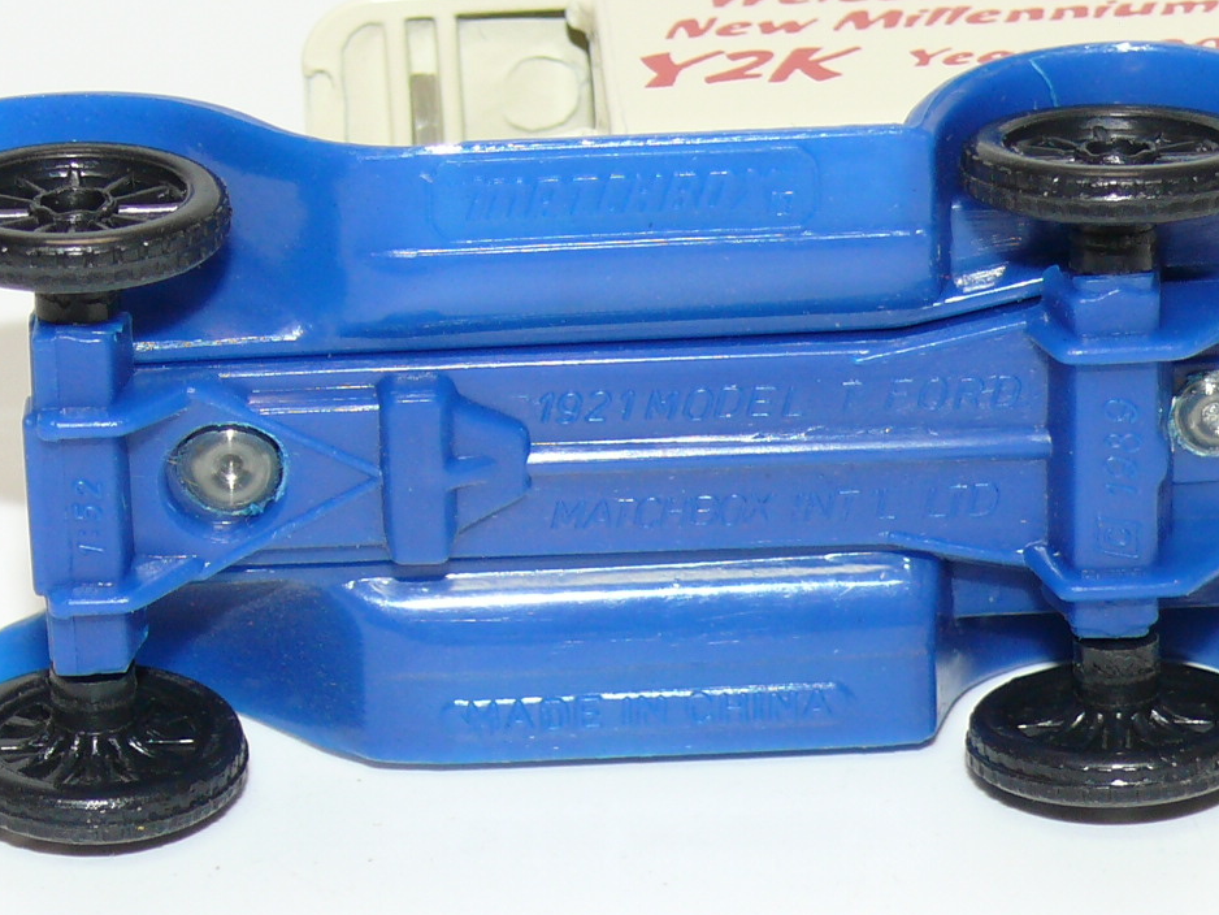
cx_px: 647
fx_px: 5706
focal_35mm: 162
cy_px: 372
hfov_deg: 12.2
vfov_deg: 9.2
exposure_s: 1/30
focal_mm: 12.9
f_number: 4
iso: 100
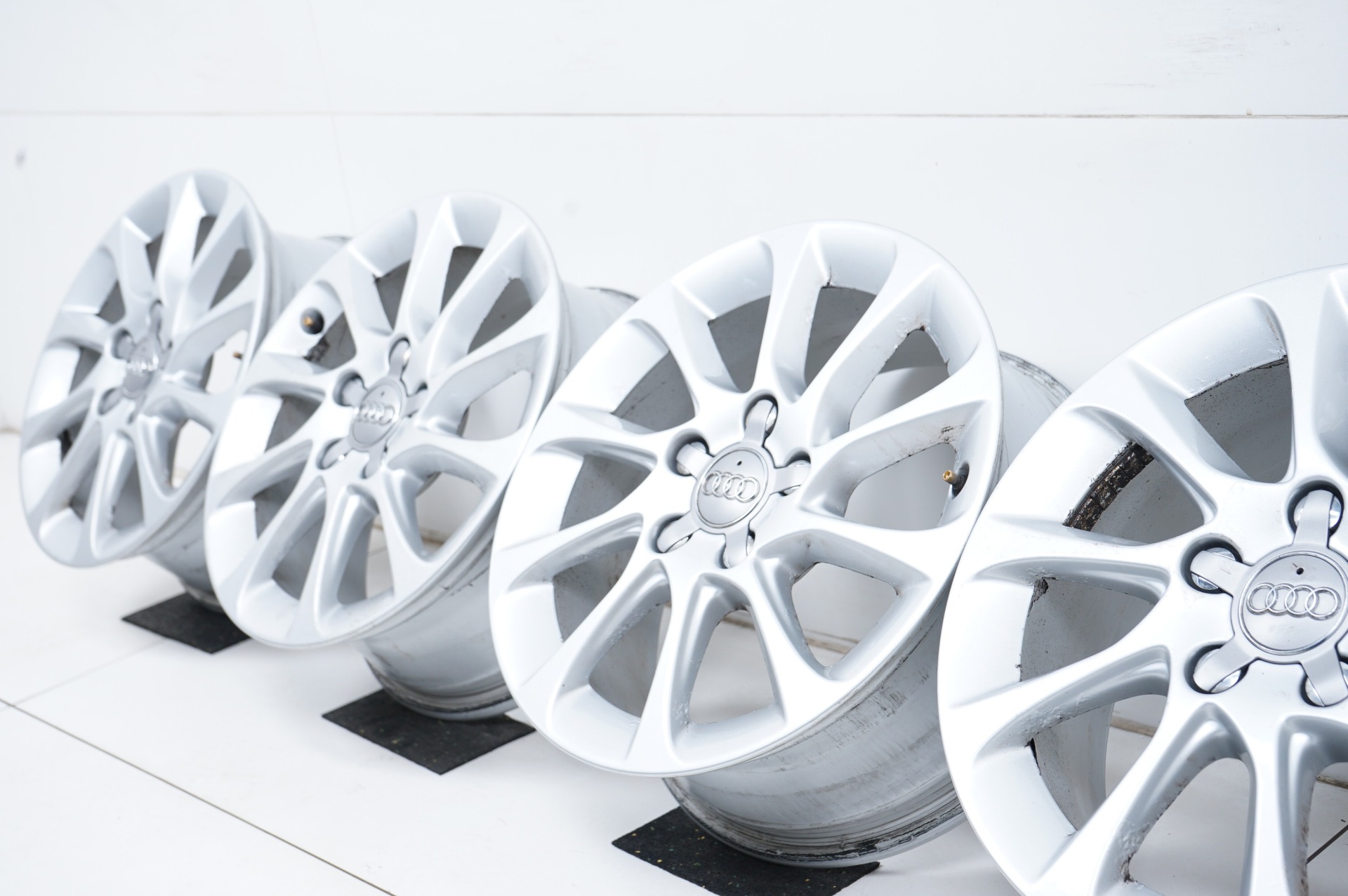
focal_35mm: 50
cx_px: 674
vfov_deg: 27.0
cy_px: 448
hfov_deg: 39.6
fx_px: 1871
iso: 250
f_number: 7.1
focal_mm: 50
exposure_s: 1/125
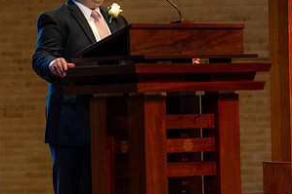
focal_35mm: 281
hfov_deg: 7.3
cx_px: 125
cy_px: 83
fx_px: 2278
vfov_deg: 4.9
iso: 1250
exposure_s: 1/100
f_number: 2.8
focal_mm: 145
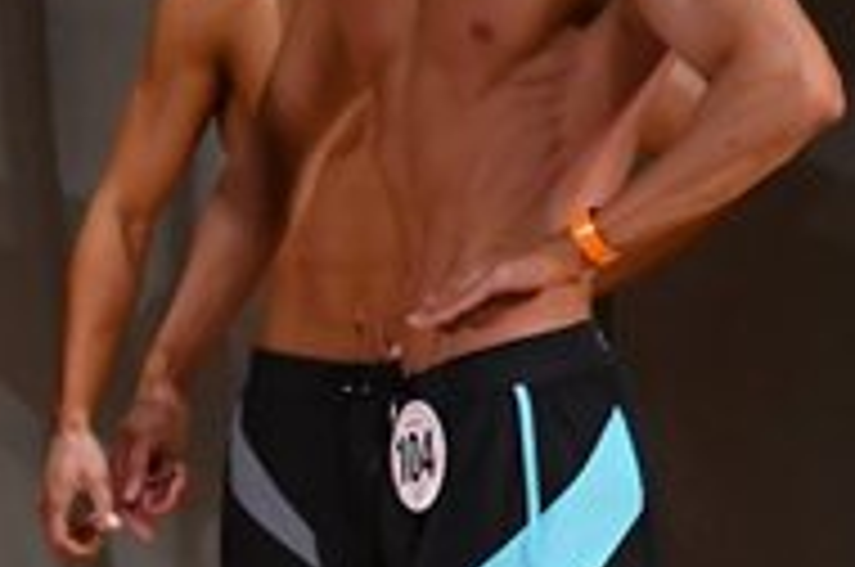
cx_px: -317
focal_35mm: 918
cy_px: 378
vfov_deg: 1.5
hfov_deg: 2.2
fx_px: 21766
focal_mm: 150
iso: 3200
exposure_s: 1/400
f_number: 5.6
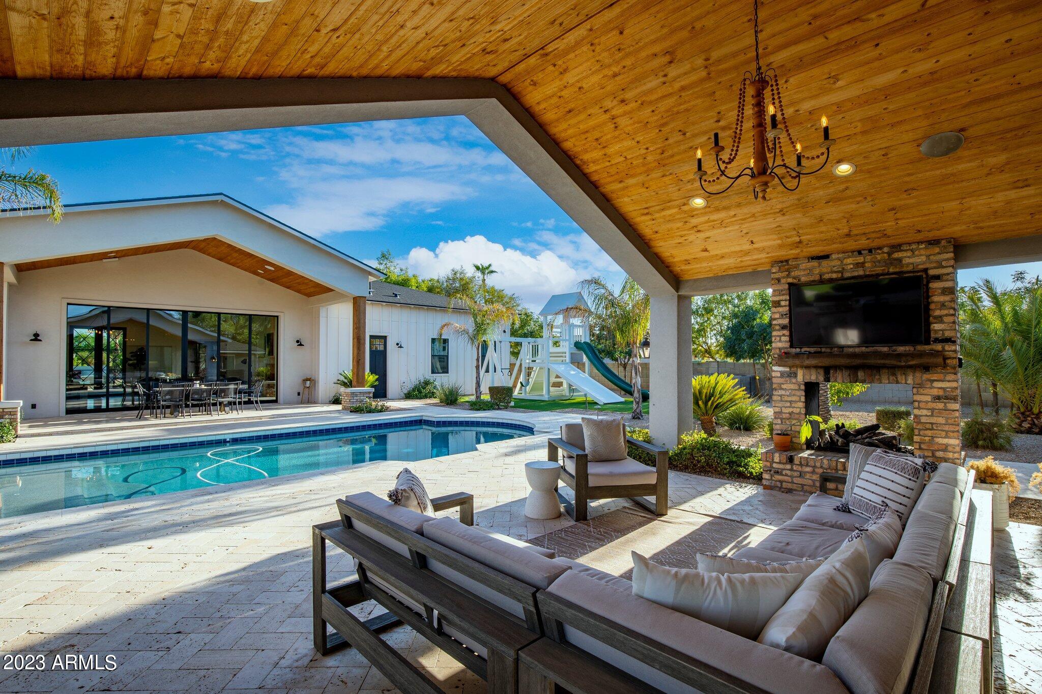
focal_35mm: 16
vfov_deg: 73.7
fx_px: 463
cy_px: 347
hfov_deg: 96.7
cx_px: 521
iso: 200
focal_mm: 16
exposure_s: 1/60
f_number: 11
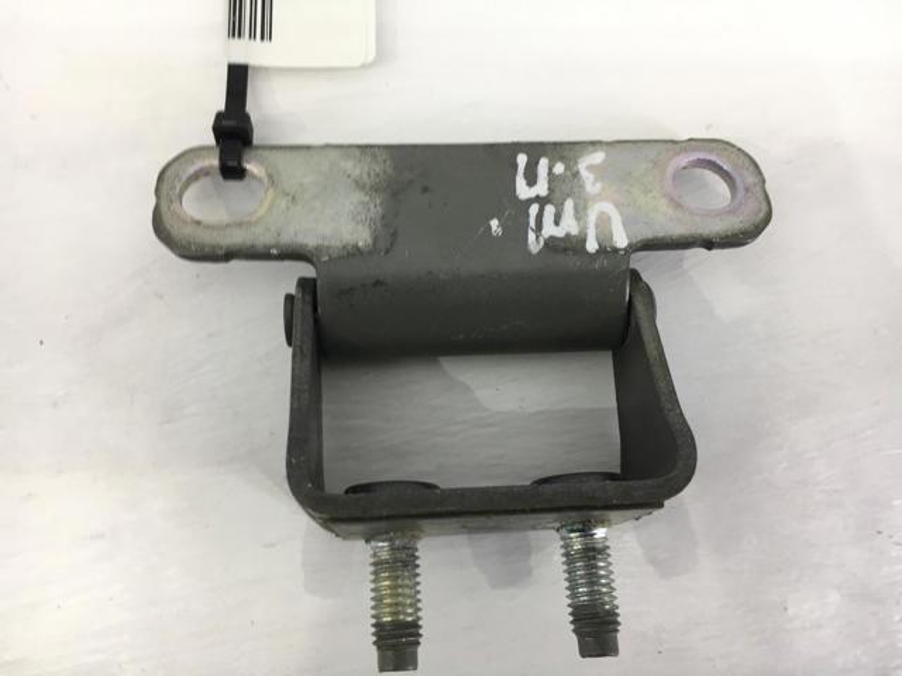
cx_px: 451
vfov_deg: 48.2
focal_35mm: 29
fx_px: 756
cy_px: 338
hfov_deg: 61.7
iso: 25
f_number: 2.2
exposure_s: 1/33
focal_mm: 4.15
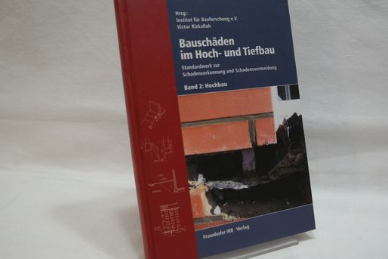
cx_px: 215
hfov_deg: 54.3
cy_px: 126
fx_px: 377
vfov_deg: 37.9
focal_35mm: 35
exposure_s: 1/40
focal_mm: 20
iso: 200
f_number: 3.5
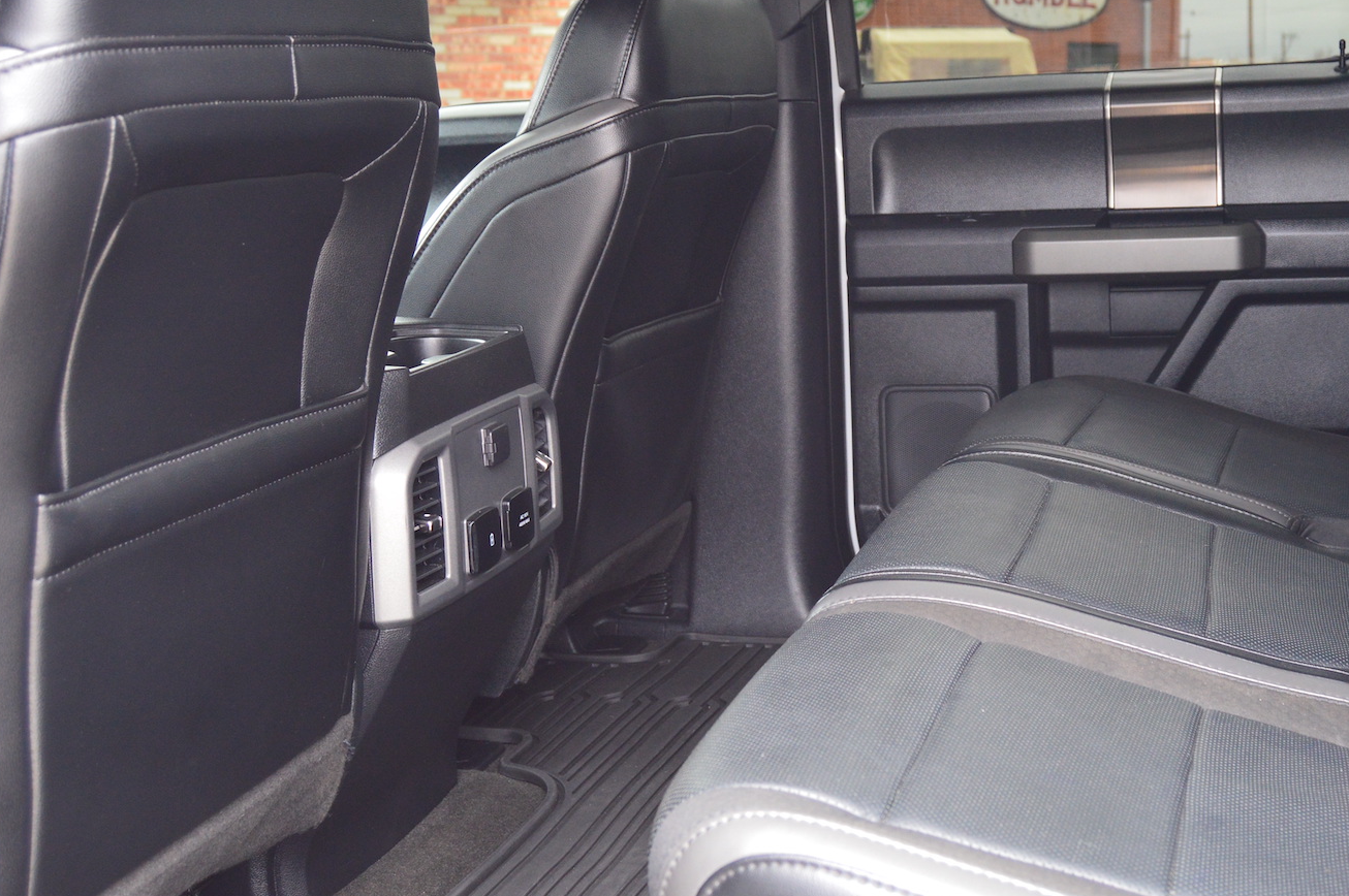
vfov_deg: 26.5
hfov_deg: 38.8
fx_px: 1899
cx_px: 846
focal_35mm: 51
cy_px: 340
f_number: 5
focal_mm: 23
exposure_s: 1/60
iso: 800
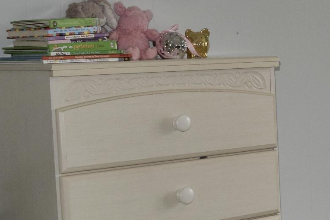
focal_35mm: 106
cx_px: 555
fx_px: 971
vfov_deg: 12.9
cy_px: 141
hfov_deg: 16.7
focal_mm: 18
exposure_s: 1/125
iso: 560
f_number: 5.6
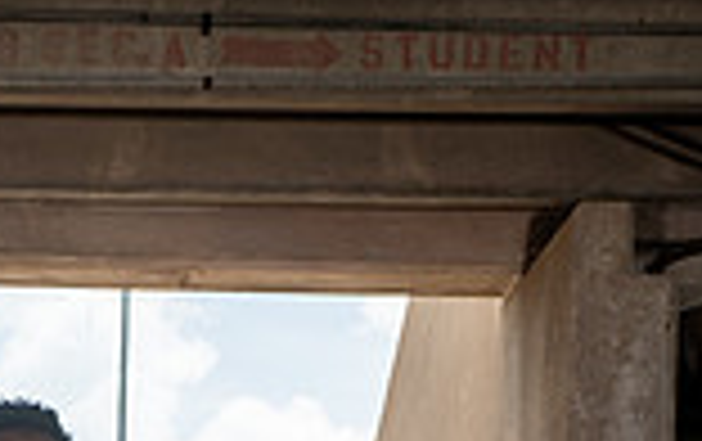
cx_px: 32
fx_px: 2587
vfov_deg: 9.0
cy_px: 994
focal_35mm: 135
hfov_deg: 15.2
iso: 125
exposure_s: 1/400
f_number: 7.1
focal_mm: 46
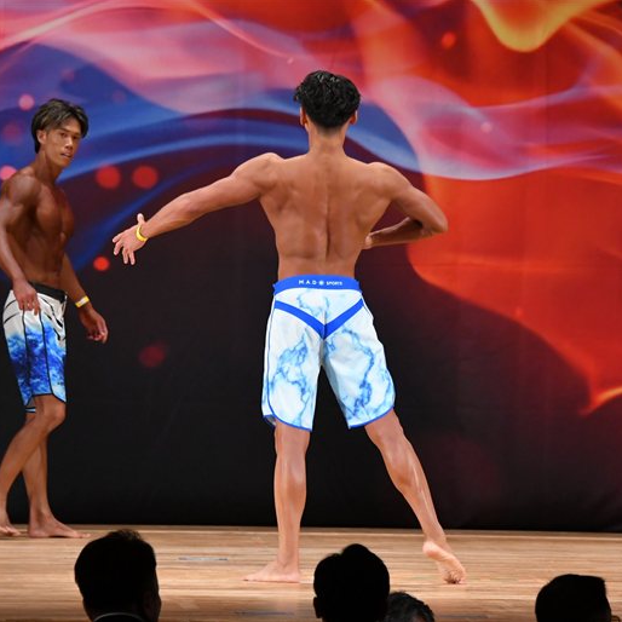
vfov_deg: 6.3
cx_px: 368
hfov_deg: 6.3
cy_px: 311
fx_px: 5651
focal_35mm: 278
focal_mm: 145
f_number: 5.6
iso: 3200
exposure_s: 1/400
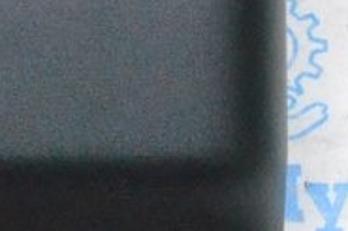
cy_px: 95
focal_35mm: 166
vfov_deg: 8.3
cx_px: 73
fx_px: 1603
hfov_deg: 12.3
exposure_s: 1/125
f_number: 10
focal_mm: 20
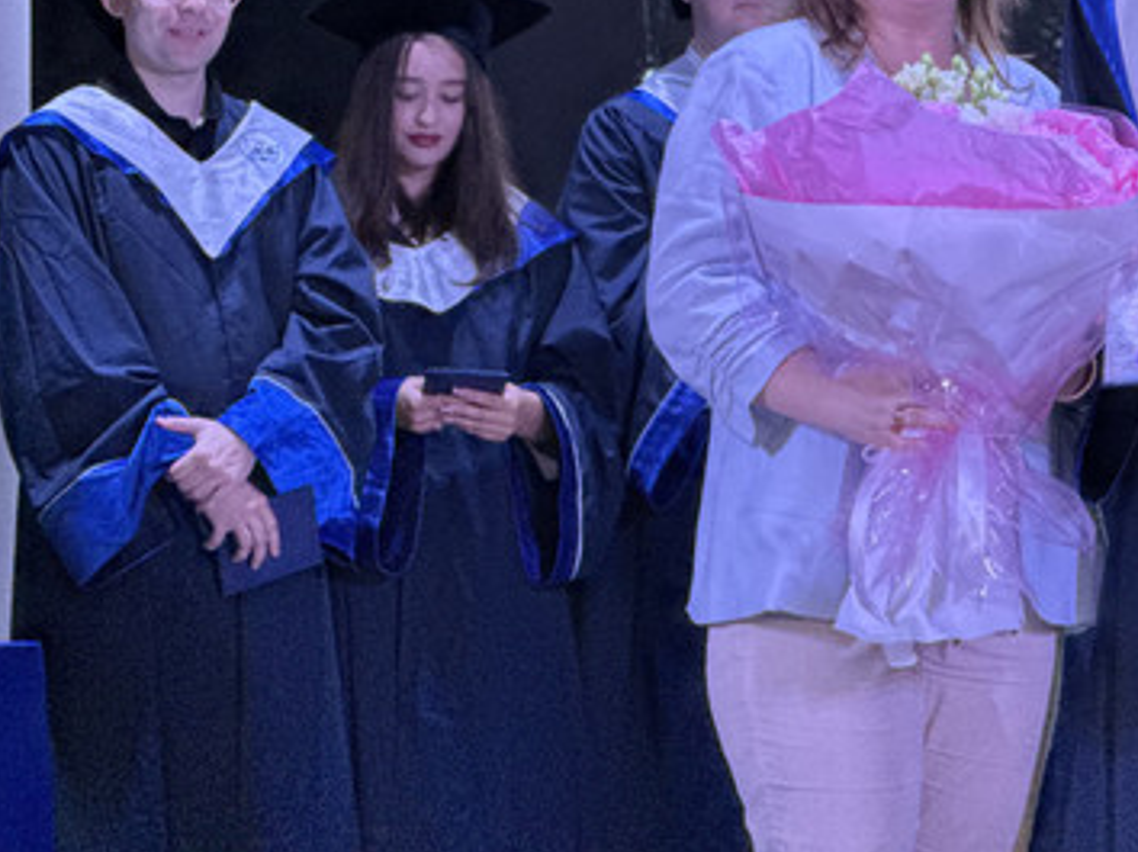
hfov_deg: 9.1
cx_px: 968
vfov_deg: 6.8
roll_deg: +0.4
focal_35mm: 217
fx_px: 7129
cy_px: 84
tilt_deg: +5.8
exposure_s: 1/60
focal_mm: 15.66
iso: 640
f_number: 2.8
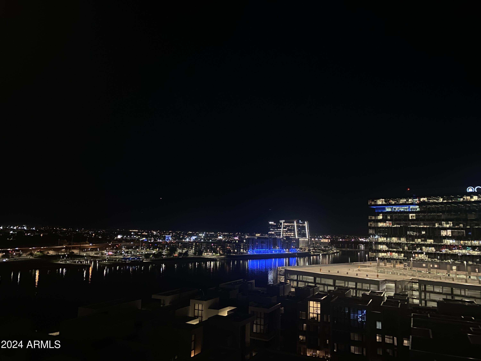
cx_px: 240
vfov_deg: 53.1
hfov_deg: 67.3
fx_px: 361
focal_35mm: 26
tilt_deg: +8.9
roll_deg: -2.2
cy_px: 180
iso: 800
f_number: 1.8
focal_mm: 4.25
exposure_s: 1/20
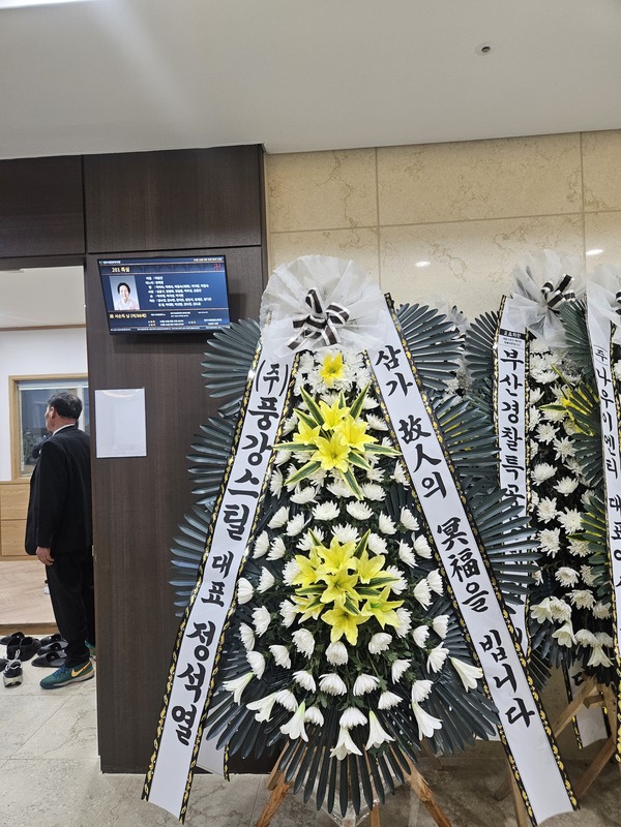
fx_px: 550
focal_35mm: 23
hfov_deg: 58.9
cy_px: 414
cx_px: 310
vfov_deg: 73.9
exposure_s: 1/120
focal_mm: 5.4
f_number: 1.8
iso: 250
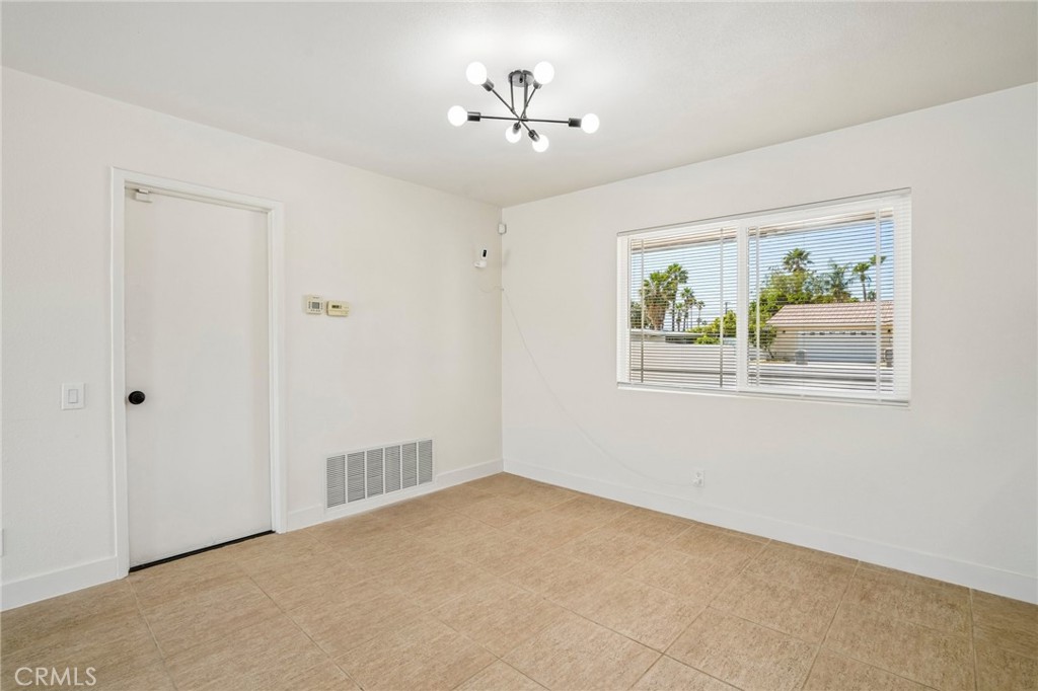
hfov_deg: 96.8
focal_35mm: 16
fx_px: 461
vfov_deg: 73.7
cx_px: 519
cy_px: 346
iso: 125
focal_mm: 16
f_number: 8
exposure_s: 1/30
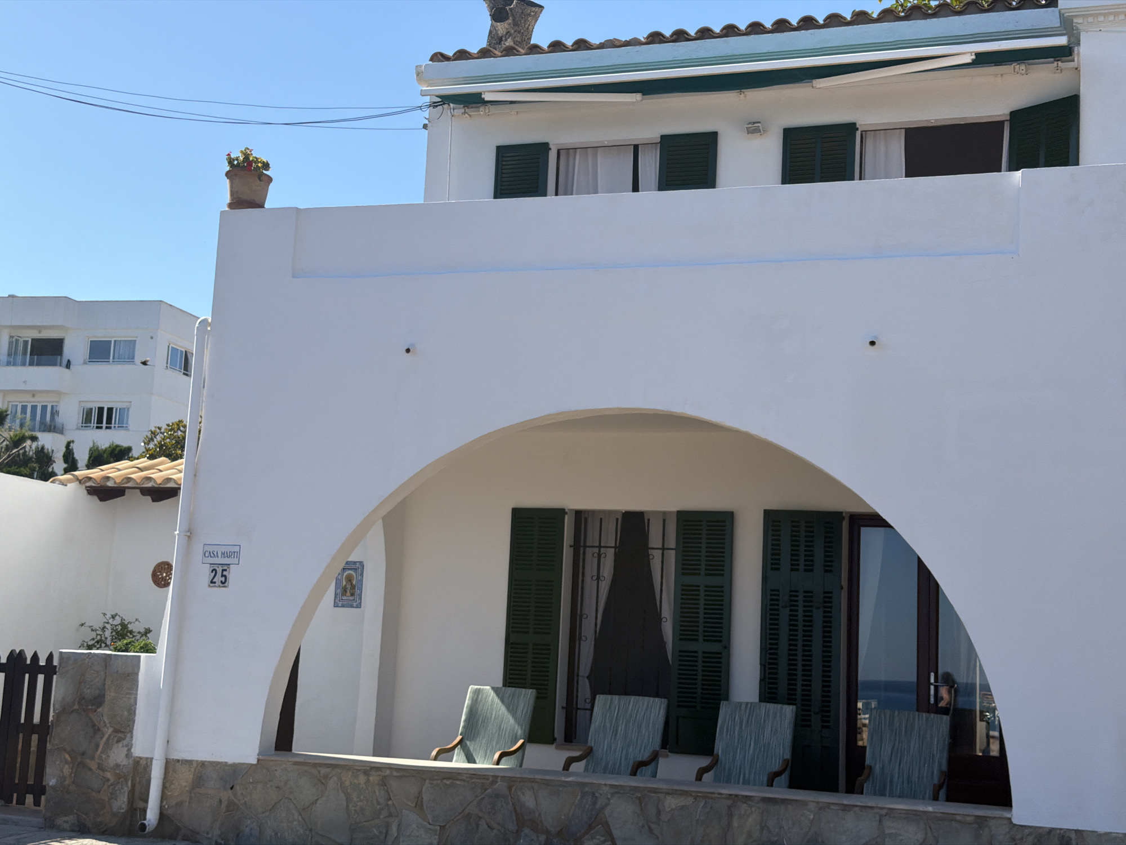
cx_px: 563
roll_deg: -0.2
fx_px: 1561
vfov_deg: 30.3
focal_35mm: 48
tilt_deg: +6.2
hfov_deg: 39.7
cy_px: 422
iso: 64
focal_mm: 6.76
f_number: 1.78
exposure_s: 1/4878
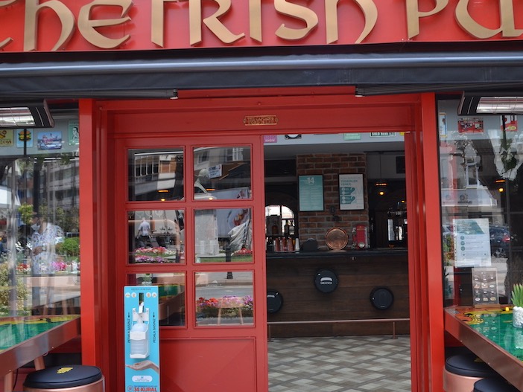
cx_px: 289
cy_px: 151
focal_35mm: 41
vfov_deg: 35.0
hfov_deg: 45.7
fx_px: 620
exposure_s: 1/250
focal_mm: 20
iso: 400
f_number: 8
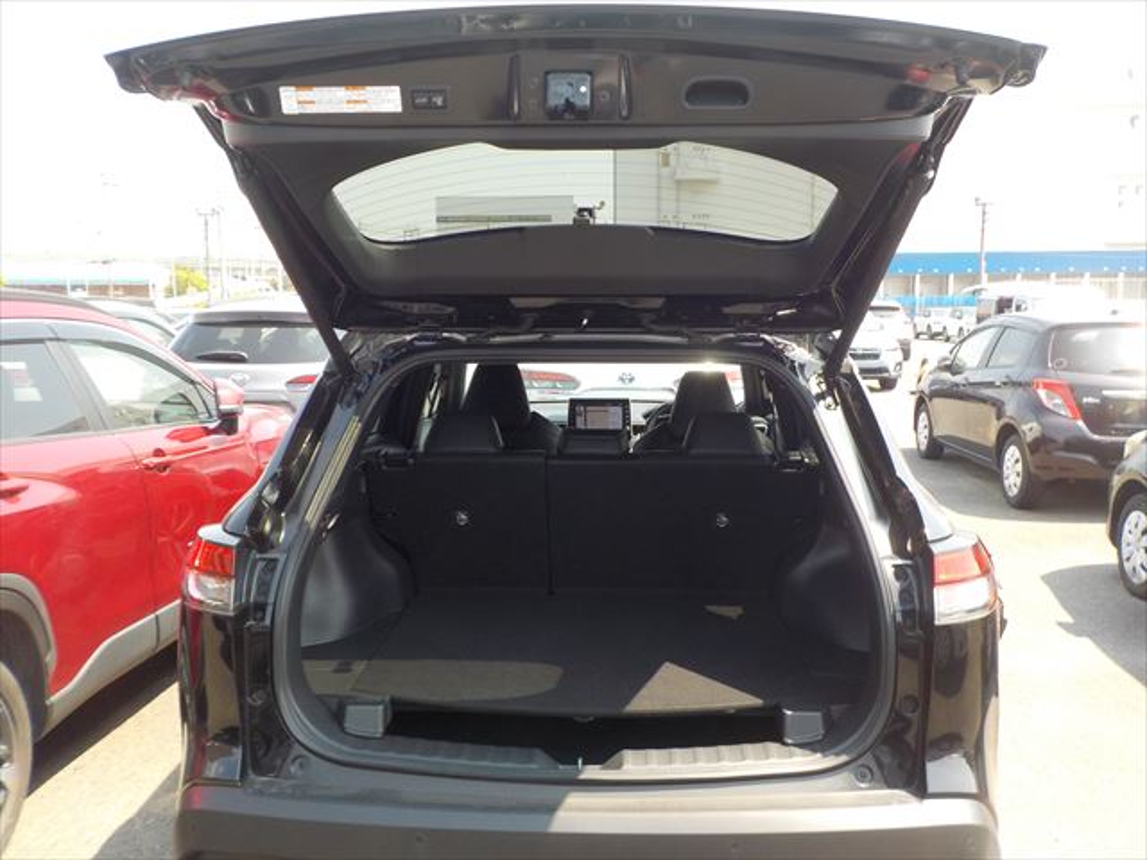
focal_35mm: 30
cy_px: 430
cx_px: 574
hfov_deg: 60.0
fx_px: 994
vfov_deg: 46.8
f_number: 3.3
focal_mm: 4.1
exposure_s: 1/200
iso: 125
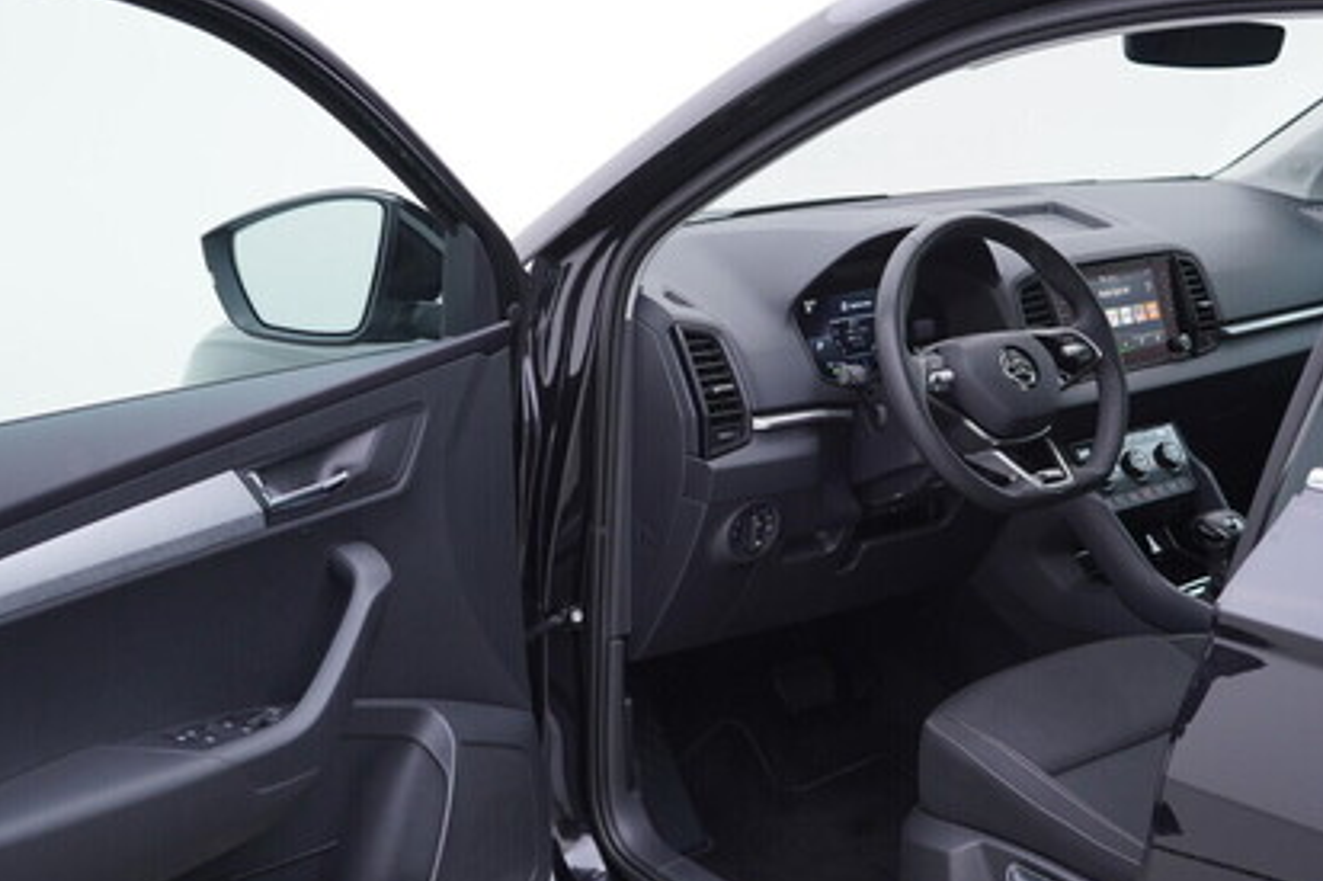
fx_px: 1763
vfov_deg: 28.1
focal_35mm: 48
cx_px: 769
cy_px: 440
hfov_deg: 41.0
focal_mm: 24
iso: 125
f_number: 3.2
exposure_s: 1/50
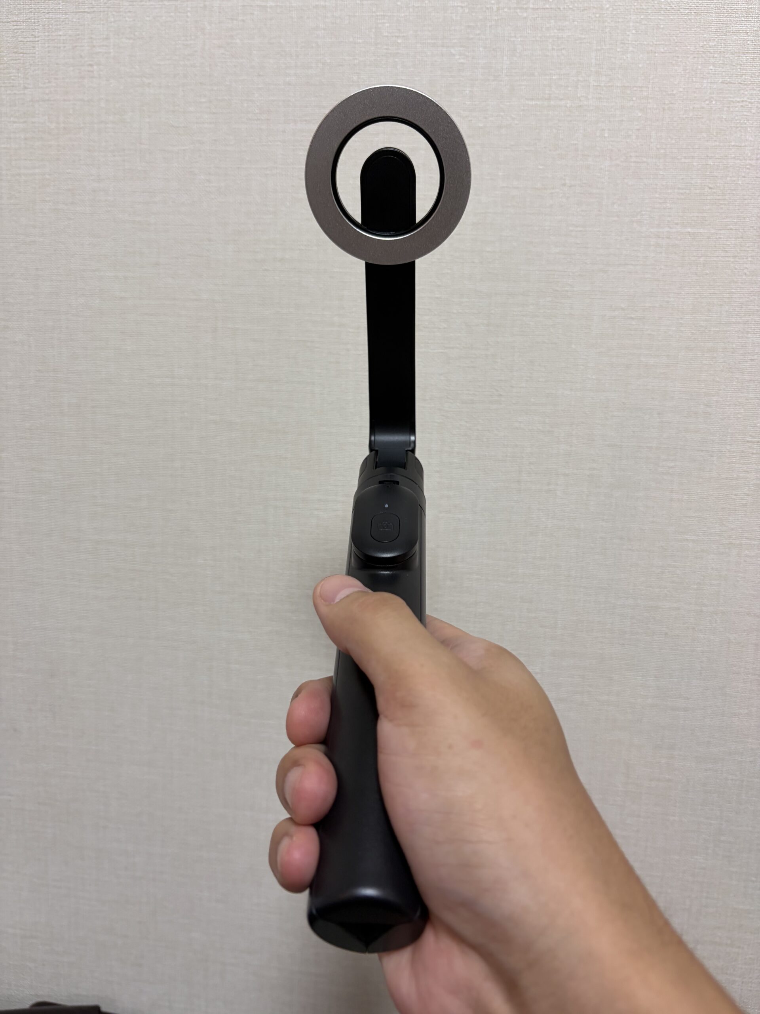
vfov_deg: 67.3
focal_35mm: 26
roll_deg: -3.0
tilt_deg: -8.5
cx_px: 380
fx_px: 761
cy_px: 507
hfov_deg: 53.1
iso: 125
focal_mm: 5.96
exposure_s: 1/100
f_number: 1.6
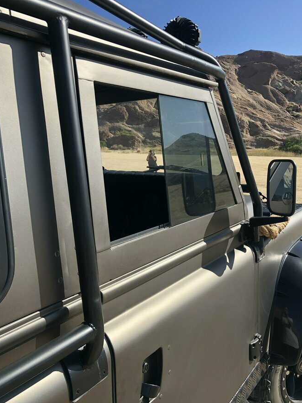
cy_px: 184
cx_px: 171
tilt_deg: -5.5
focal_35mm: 32
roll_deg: +2.4
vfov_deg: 56.7
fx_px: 372
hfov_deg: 44.1
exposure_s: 1/1567
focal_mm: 4
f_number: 1.8
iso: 20
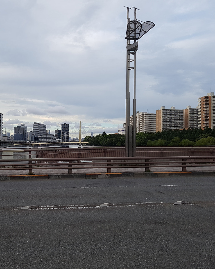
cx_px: 55
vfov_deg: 52.8
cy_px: 134
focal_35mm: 34
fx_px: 270
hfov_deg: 42.1
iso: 50
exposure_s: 1/432
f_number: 1.7
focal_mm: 4.2
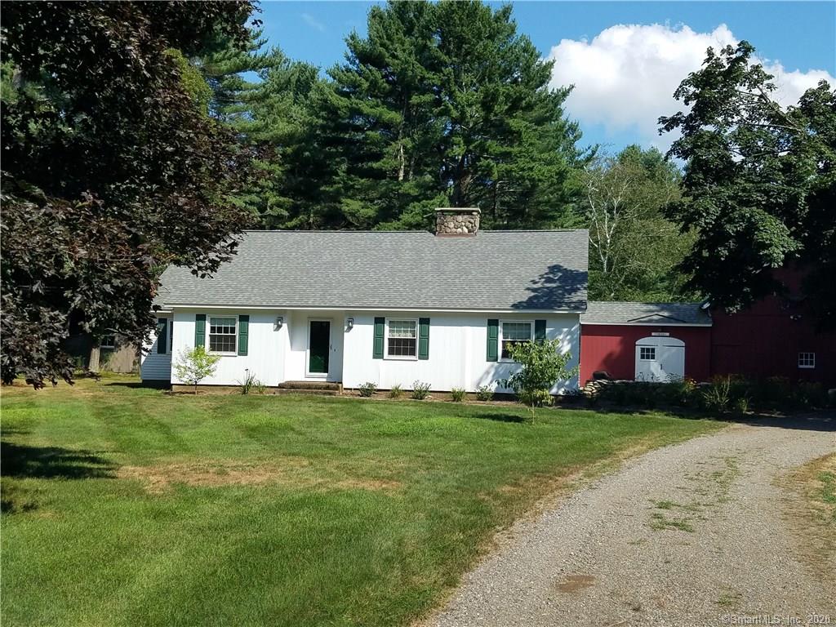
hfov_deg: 67.3
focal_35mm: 26
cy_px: 314
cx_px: 418
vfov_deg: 53.1
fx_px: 628
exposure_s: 1/1780
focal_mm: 4.2
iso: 50
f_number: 1.7
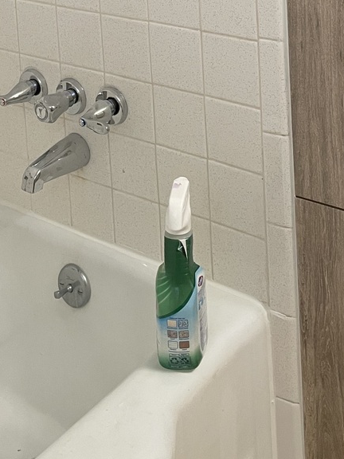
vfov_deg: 26.5
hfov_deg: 22.6
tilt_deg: -10.7
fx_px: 861
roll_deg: +2.3
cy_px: -94
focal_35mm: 65
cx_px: 199
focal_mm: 4.2
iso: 125
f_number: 1.6
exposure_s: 1/60
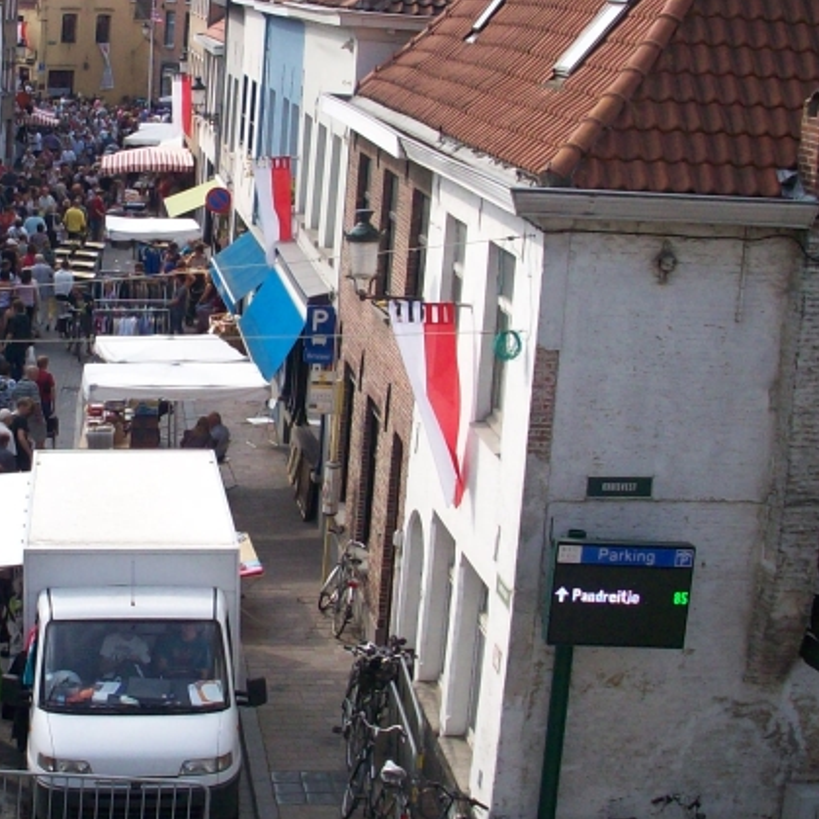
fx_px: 2141
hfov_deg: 21.1
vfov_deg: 21.6
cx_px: 61
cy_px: 389
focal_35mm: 80
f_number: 5.6
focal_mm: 6.2
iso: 80
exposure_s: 1/272
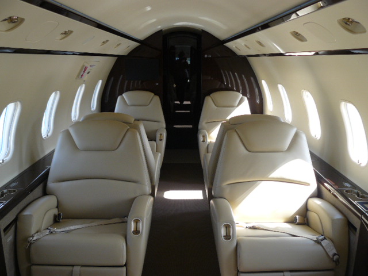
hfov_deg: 51.4
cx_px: 184
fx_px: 383
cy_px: 138
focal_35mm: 36
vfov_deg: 39.7
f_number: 2.8
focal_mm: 6
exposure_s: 1/60
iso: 100
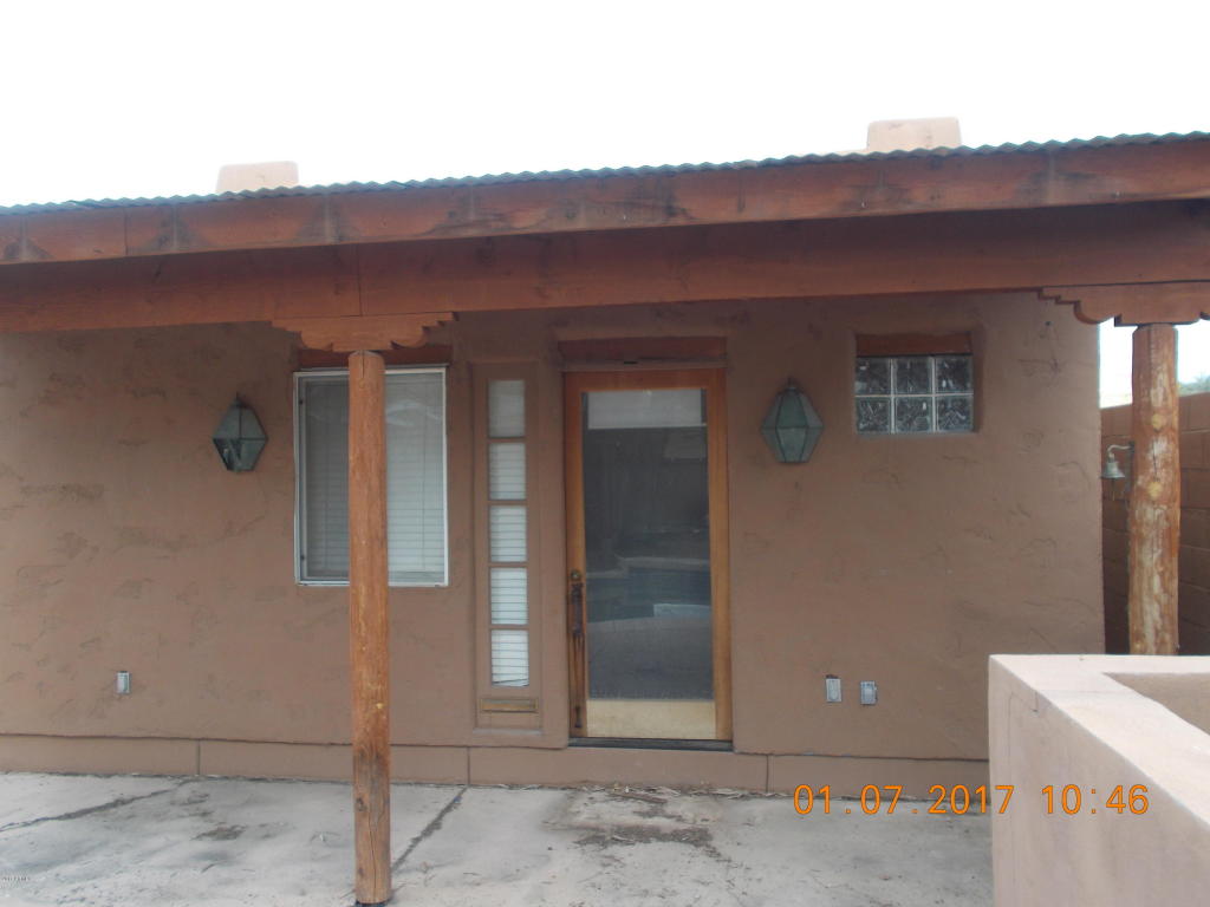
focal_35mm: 30
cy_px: 454
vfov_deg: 46.8
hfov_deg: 60.0
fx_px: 1049
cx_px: 605
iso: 80
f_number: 3.4
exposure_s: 1/125
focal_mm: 5.3
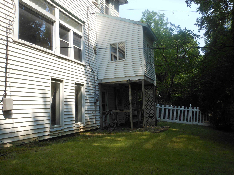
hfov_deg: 61.7
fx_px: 196
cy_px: 86
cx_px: 115
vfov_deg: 48.2
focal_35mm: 29
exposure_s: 1/400
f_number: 3.7
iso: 80
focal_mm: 5
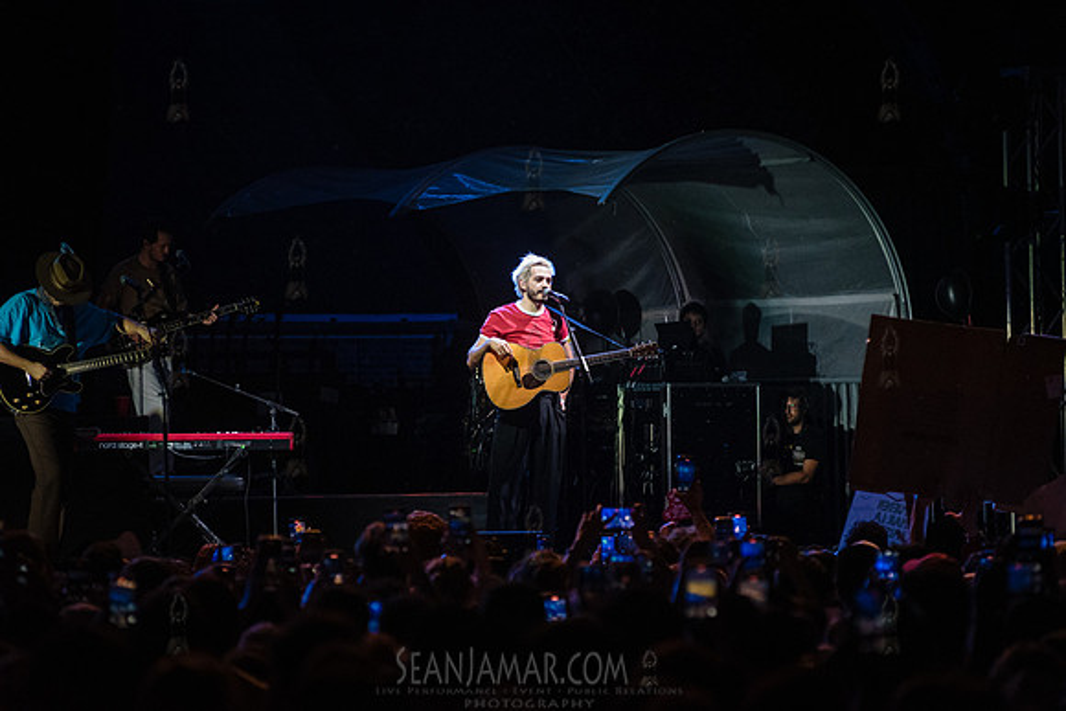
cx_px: 533
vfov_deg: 6.9
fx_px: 5923
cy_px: 356
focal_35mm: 200
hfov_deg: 10.3
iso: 6400
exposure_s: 1/800
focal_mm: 200
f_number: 4.5
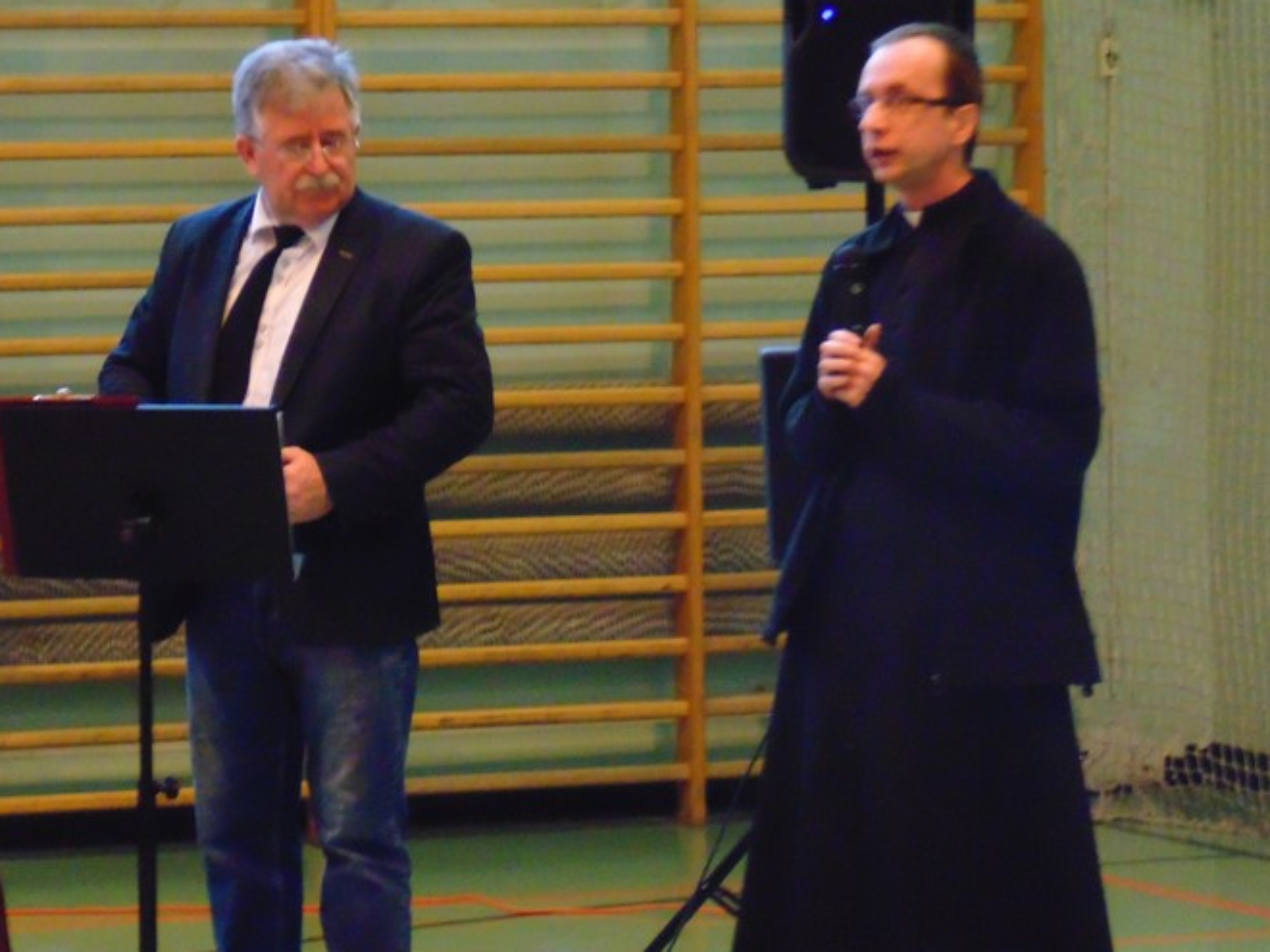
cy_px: 402
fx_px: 6897
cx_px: 518
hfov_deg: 10.5
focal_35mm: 188
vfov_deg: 7.9
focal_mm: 27.8
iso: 800
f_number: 5.2
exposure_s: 1/25
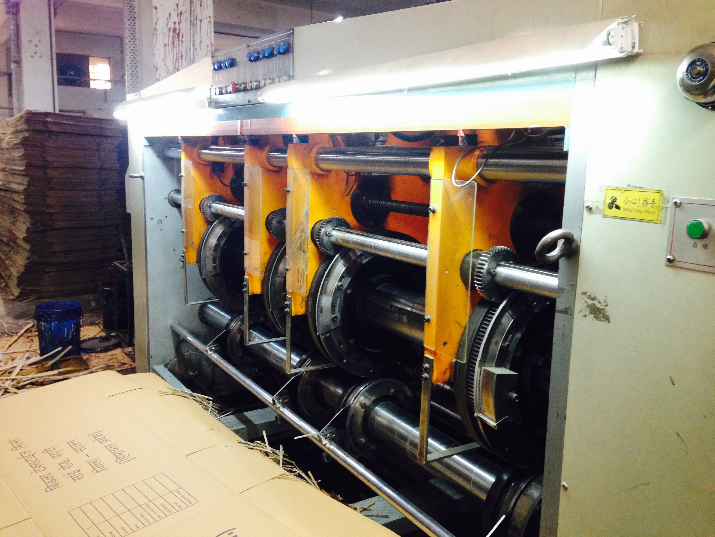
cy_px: 268
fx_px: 682
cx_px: 358
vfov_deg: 42.9
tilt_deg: -9.3
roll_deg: -1.7
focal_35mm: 33
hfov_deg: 55.4
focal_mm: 4.12
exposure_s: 1/20
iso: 250
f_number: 2.4
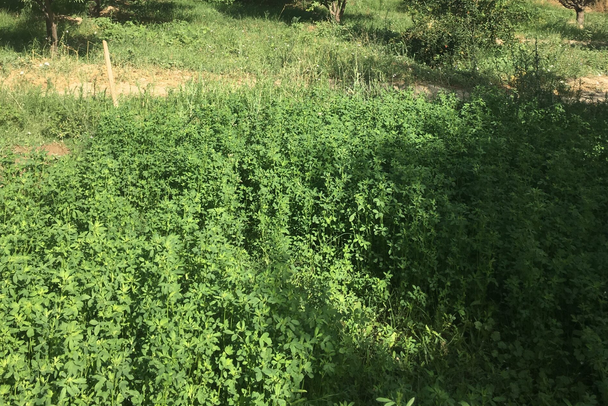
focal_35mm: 41
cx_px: 303
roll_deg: -1.8
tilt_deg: -3.9
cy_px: 36
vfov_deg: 31.1
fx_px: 693
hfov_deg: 47.4
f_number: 2.2
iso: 25
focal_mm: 4.15
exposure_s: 1/1326
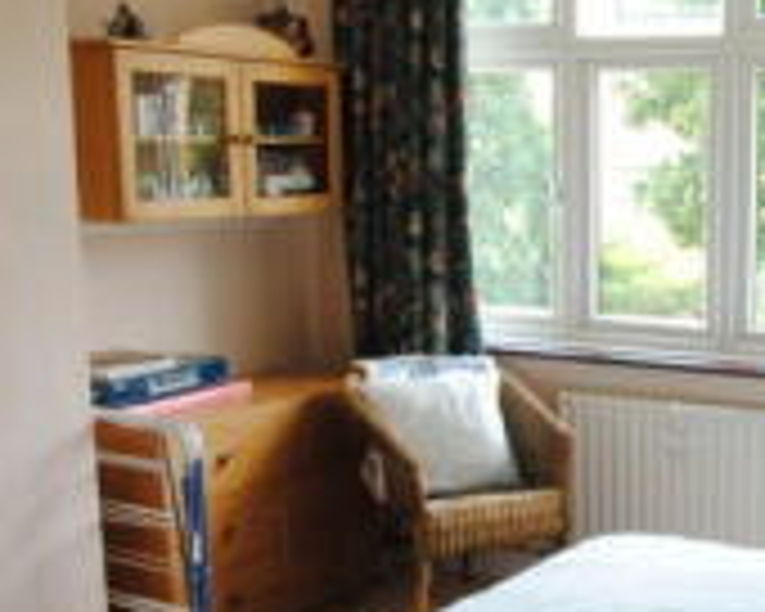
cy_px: 398
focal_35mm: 54
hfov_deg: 32.7
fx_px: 1223
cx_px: 713
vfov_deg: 28.0
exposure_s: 1/5
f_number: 16
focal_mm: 10
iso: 400
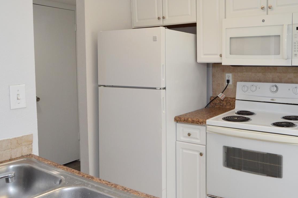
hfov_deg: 66.6
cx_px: 210
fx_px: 215
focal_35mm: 26
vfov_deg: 49.2
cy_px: 81
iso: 400
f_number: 5
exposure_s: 1/100
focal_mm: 12
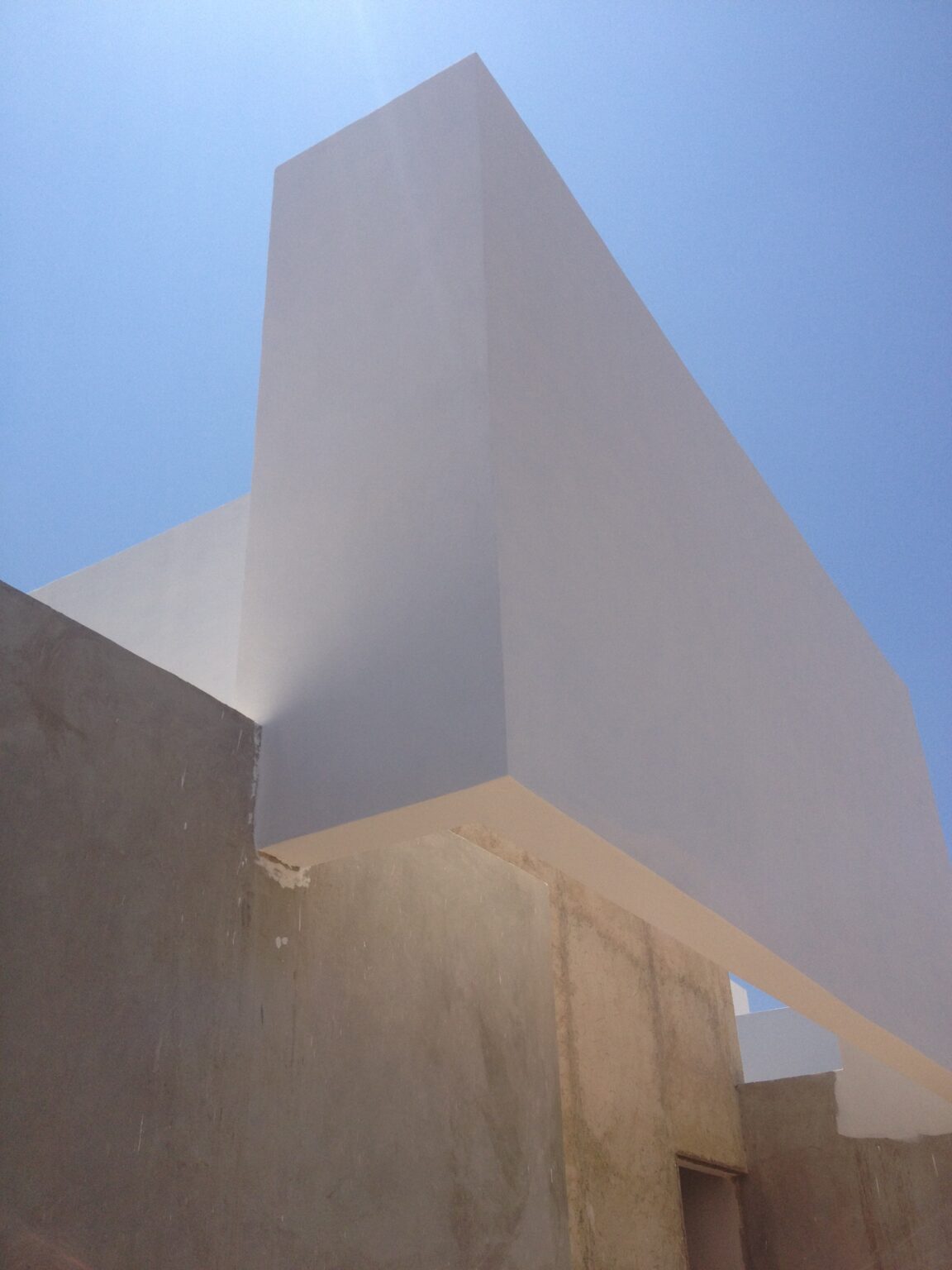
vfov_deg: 52.6
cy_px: 635
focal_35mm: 35
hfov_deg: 40.7
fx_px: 1283
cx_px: 476
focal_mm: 4.28
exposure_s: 1/3067
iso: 50
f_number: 2.4
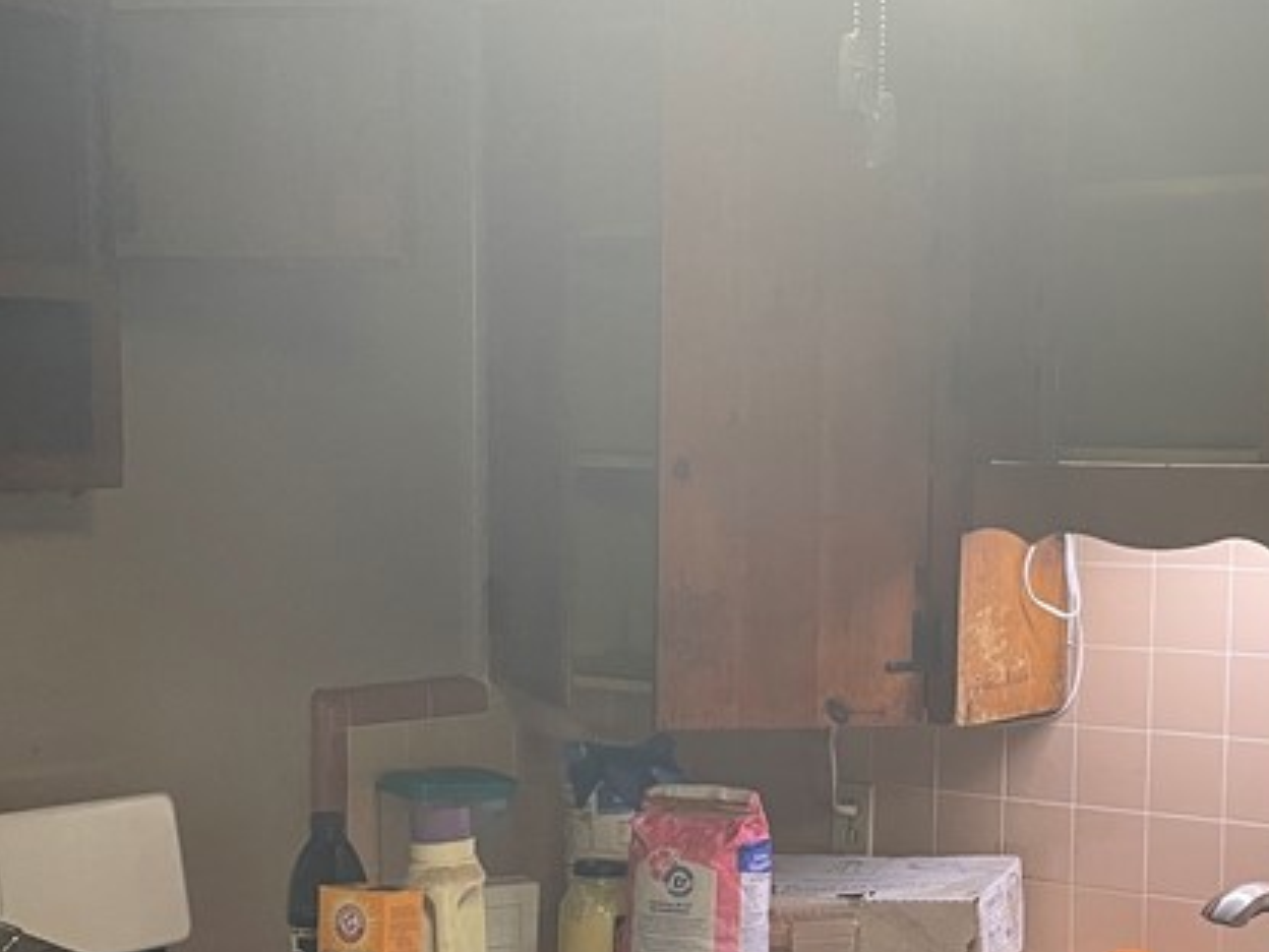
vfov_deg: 22.7
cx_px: 824
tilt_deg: -6.2
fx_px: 2346
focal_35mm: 64
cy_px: 708
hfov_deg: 30.1
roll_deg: -0.8
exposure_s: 1/60
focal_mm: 4.2
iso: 125
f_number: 1.6
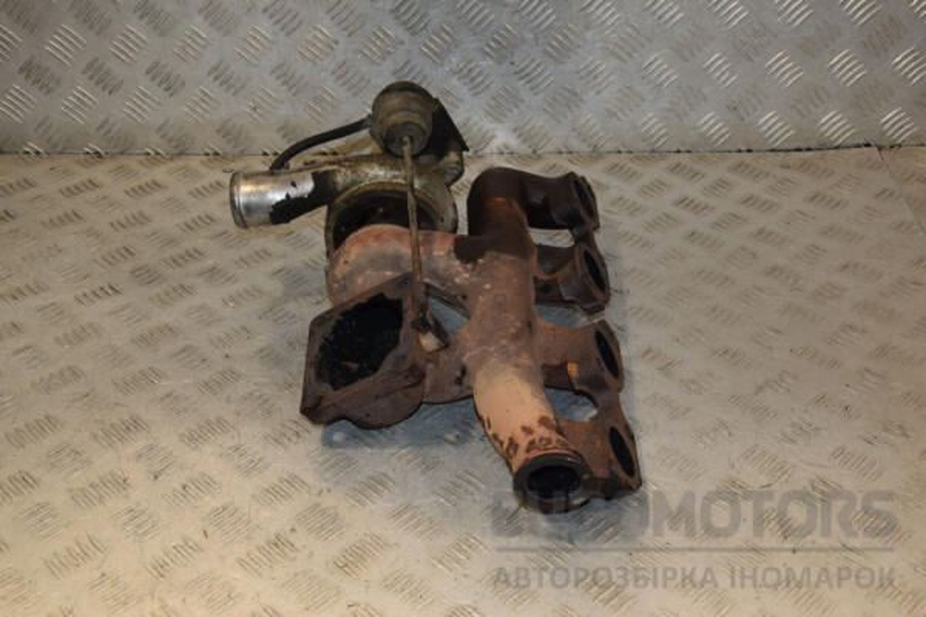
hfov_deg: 41.1
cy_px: 308
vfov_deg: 28.1
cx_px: 463
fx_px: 1235
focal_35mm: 48
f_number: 7.1
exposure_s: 1/200
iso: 800
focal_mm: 32
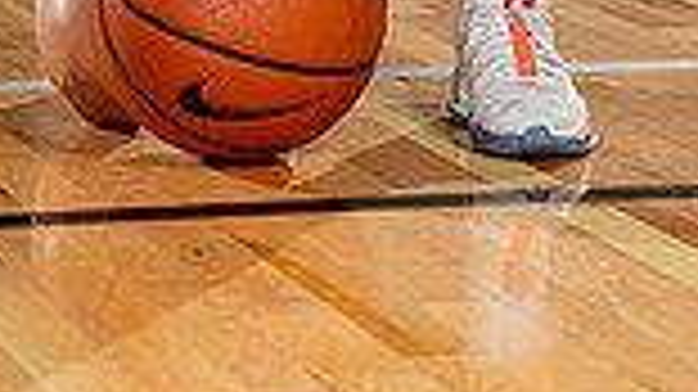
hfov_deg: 10.1
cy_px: -518
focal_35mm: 213
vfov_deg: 5.5
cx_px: 297
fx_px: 3940
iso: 200
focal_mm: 70
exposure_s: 1/250
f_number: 5.6
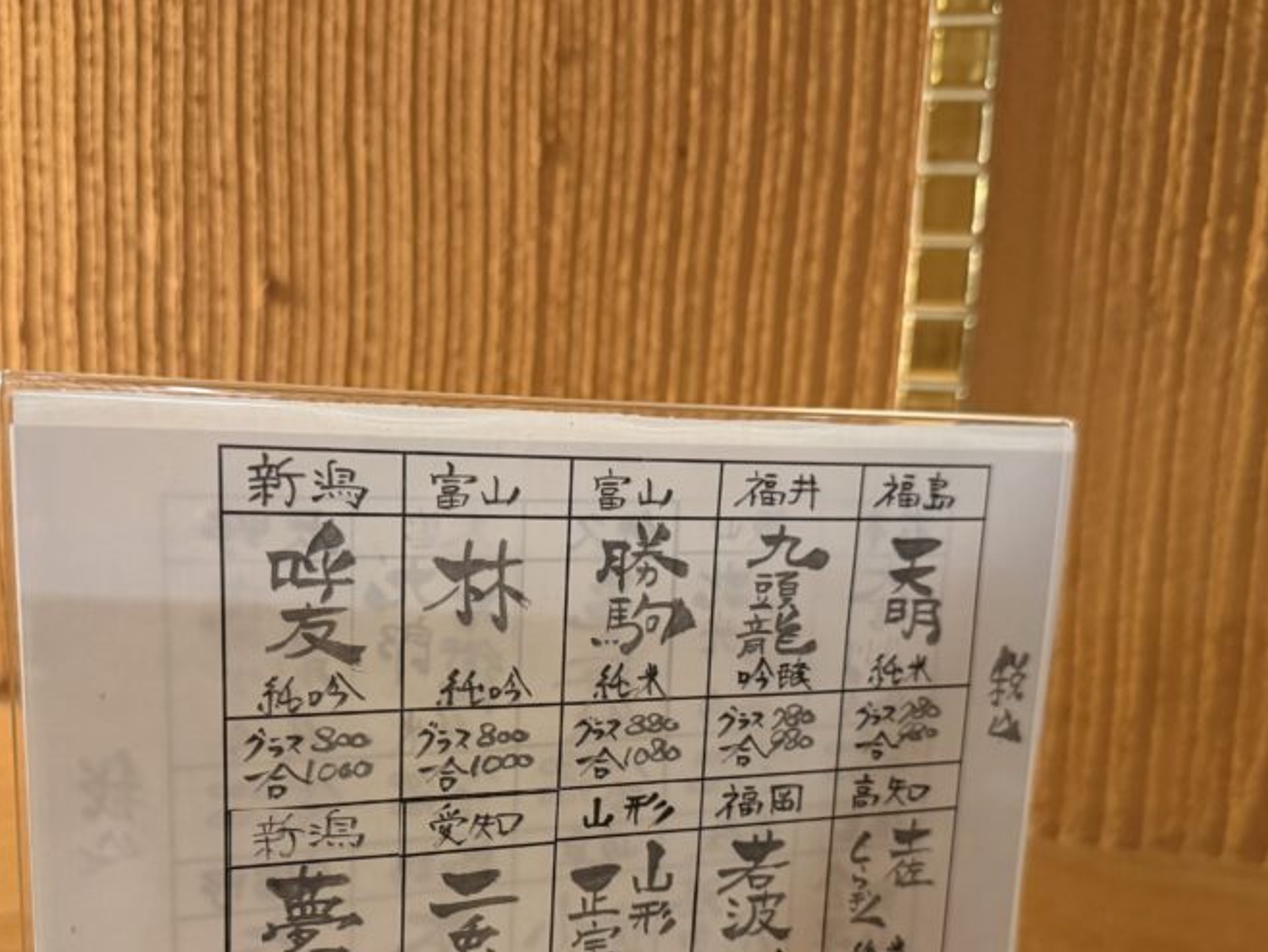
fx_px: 1283
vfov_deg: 39.8
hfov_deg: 52.5
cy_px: 692
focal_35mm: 35
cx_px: 559
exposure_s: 1/60
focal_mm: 6.76
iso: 500
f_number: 1.78
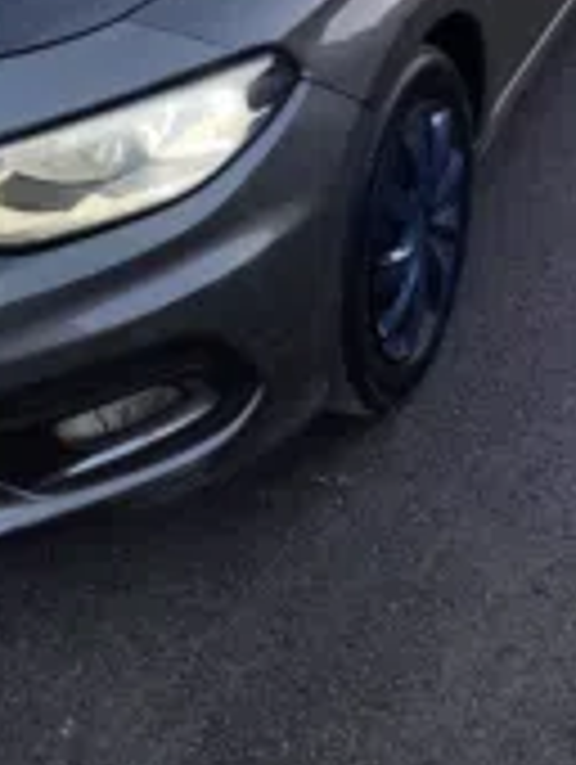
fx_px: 1195
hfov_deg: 26.8
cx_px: 410
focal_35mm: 54
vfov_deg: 32.2
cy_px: -32
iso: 50
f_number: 1.65
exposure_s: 1/169
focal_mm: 6.19
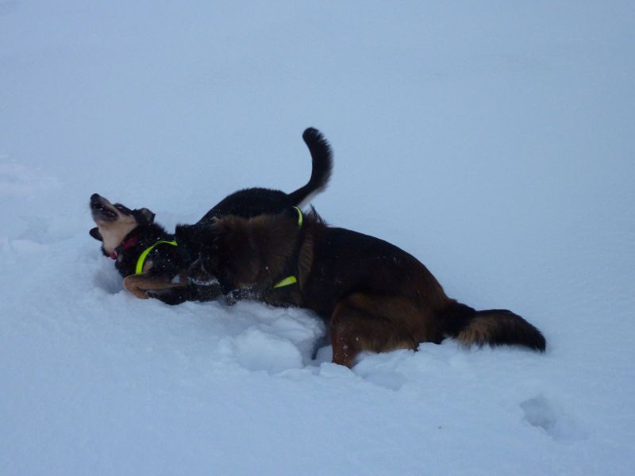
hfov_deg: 44.8
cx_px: 318
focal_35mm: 42
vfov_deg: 34.3
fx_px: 770
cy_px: 238
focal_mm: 6.9
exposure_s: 1/250
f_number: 3.7
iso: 200
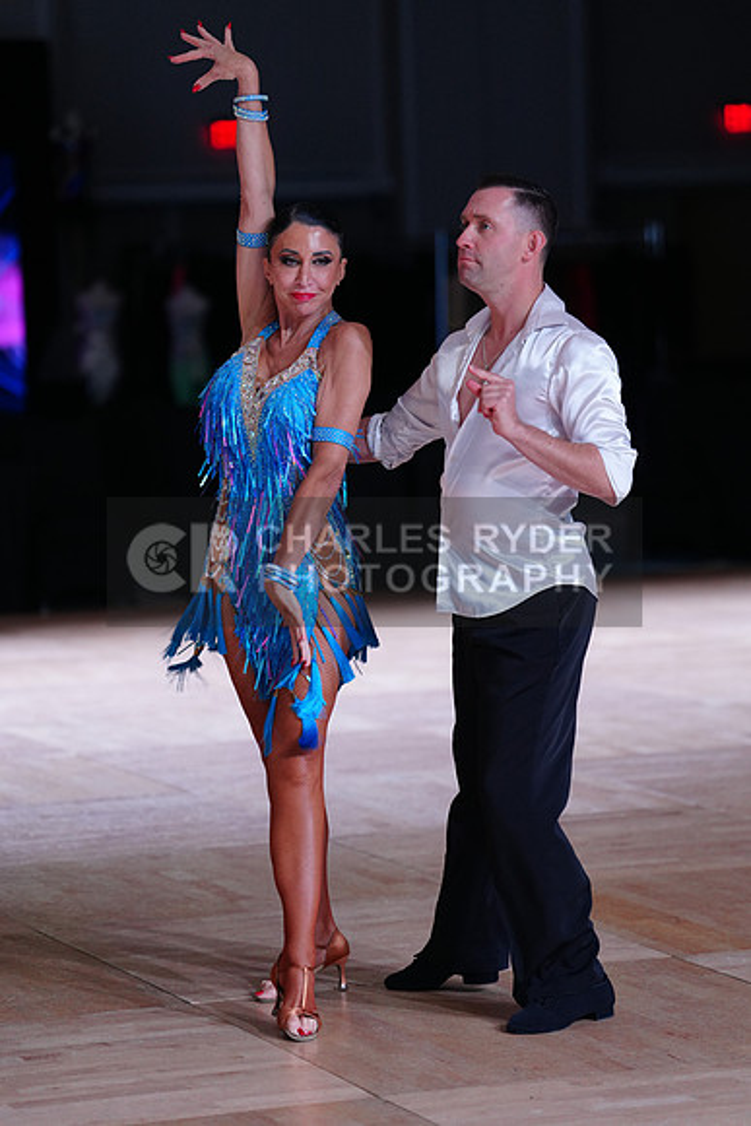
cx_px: 376
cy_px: 563
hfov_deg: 10.2
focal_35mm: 134
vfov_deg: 15.3
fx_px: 4190
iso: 1250
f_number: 2.8
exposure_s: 1/500
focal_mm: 134
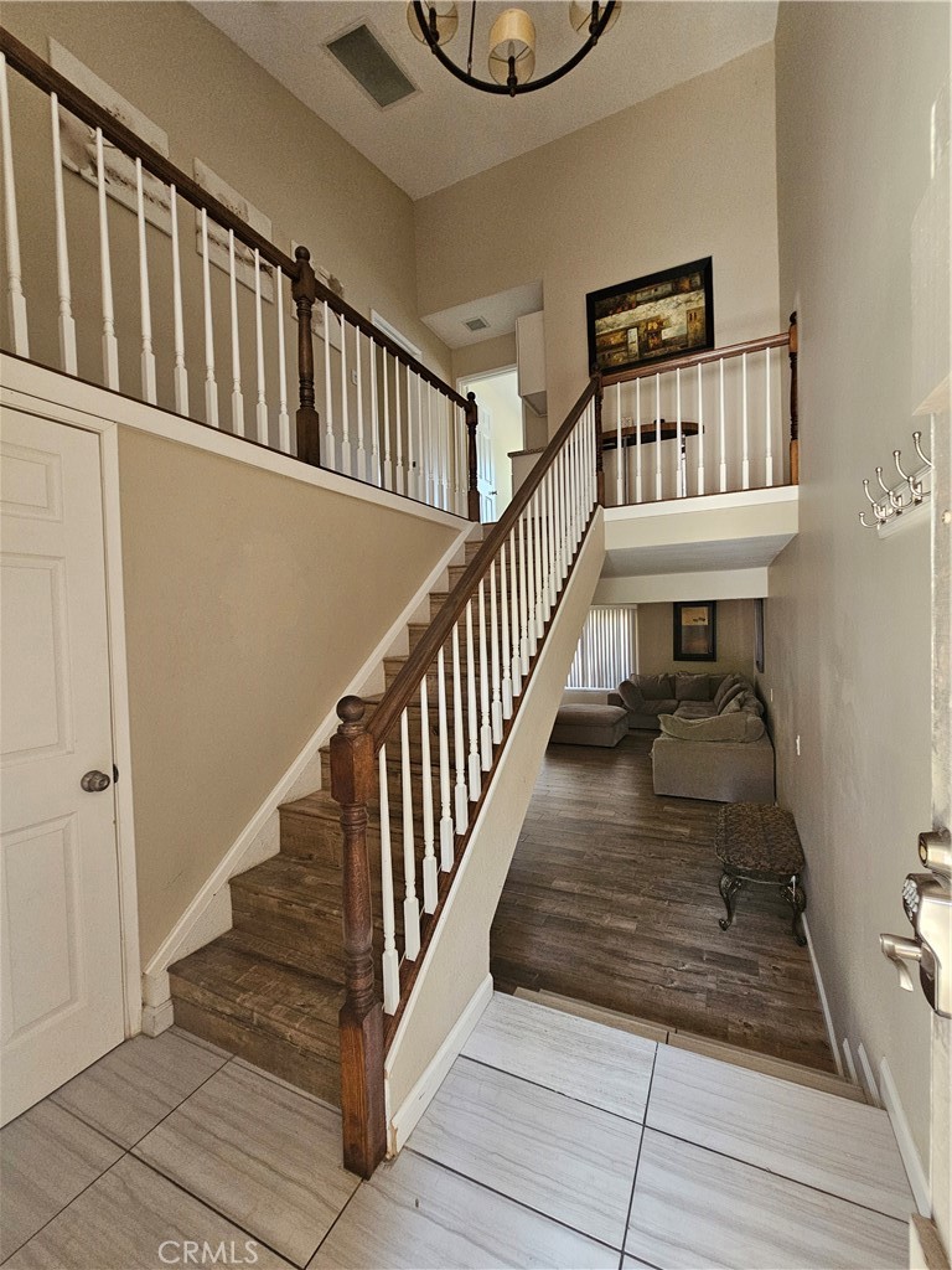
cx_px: 476
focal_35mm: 13
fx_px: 477
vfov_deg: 106.2
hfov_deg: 89.9
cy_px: 635
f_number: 2.2
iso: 400
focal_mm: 2.2
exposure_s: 1/60
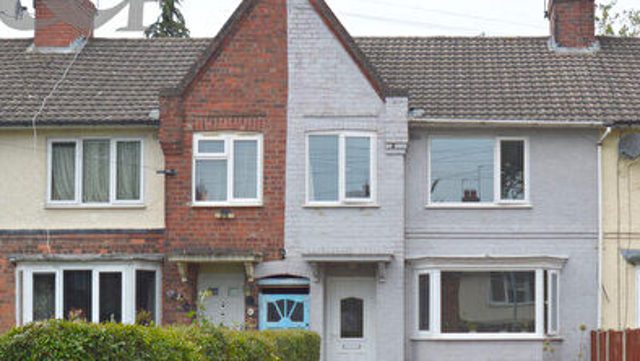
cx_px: 474
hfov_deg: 30.9
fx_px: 1137
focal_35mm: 67
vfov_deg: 17.9
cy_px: 272
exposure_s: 1/125
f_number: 5.6
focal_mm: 24
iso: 140
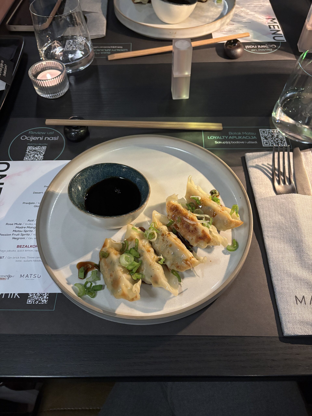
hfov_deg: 53.1
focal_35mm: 26
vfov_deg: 67.3
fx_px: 312
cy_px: 208
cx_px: 156
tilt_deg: -56.9
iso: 640
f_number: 1.6
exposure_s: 1/40
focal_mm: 5.96
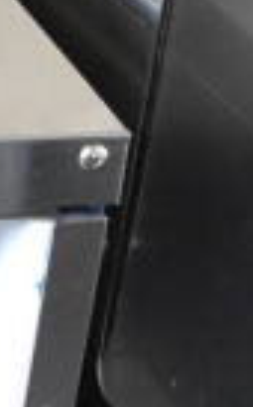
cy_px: 579
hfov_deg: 5.5
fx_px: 2495
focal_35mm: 225
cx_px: -441
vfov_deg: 9.1
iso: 4000
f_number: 3.8
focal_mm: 22
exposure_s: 1/30
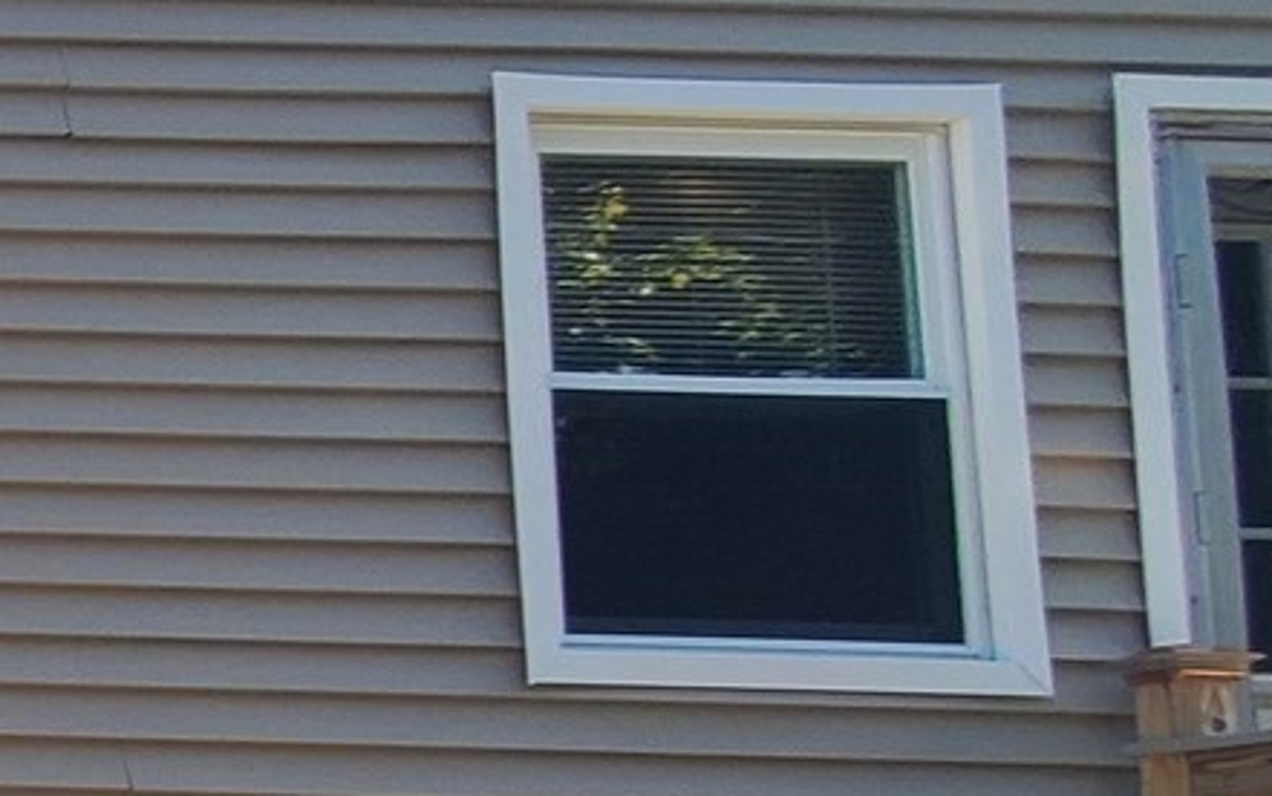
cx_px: -1454
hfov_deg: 17.6
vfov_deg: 20.1
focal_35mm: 64
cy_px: 669
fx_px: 2219
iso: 50
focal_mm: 1.8
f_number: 2.2
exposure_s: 1/278
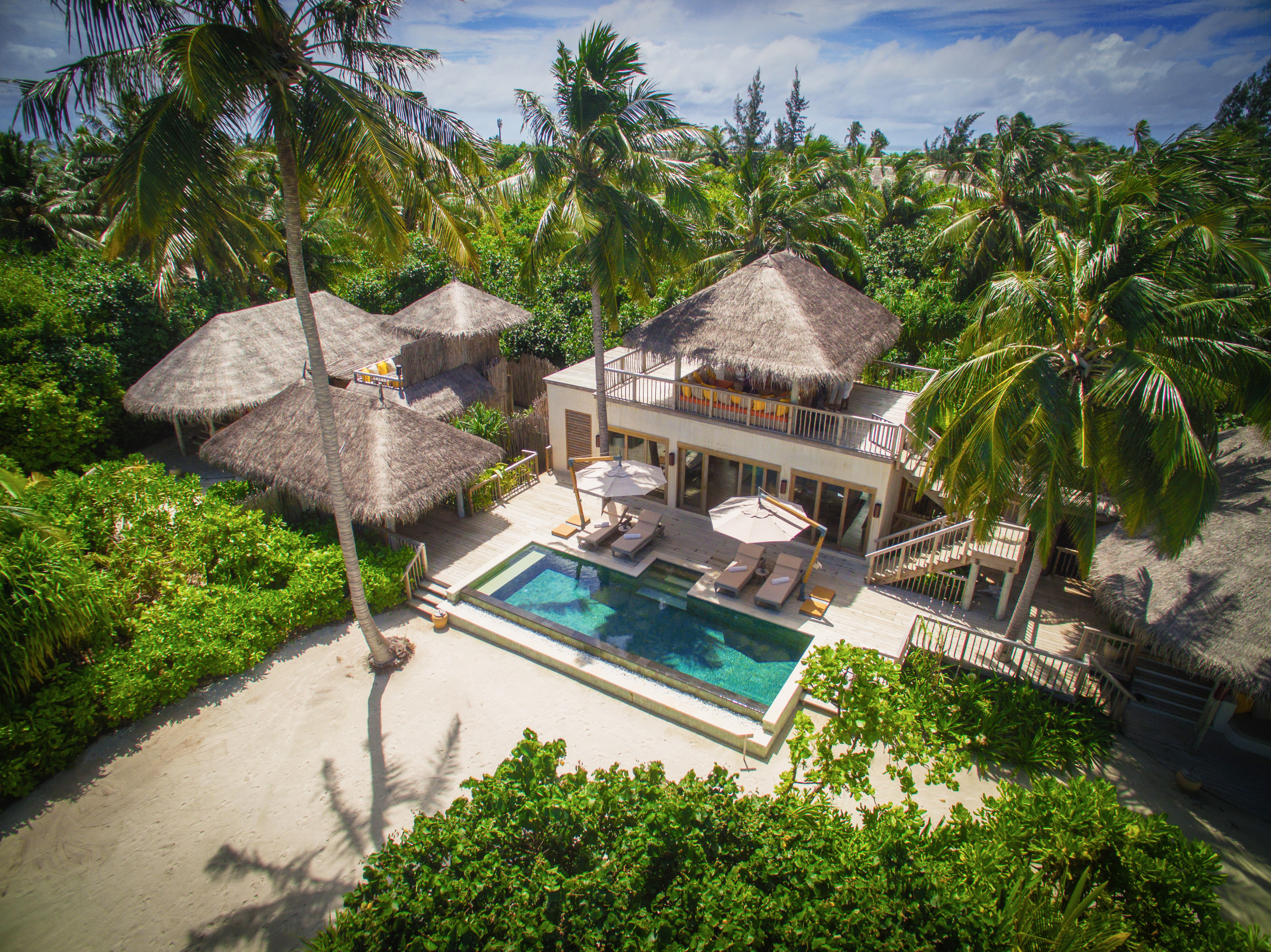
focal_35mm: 20
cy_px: 476
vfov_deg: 65.9
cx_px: 636
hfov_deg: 81.8
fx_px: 734
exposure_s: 1/220
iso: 100
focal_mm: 3.61
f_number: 2.8
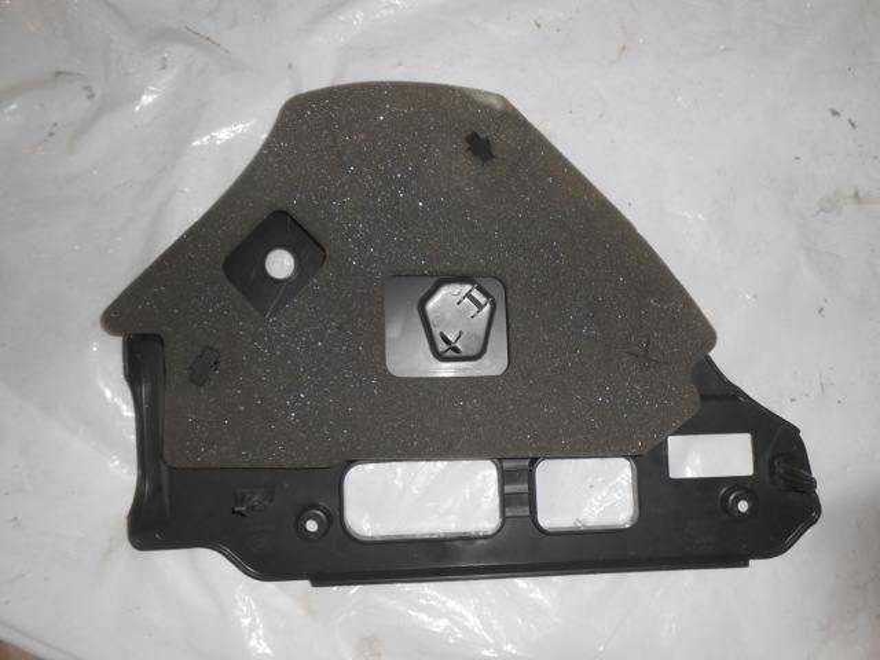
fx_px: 661
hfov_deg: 67.3
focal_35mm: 26
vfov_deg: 53.1
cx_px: 440
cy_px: 330
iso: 80
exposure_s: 1/25
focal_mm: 4.6
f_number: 3.5
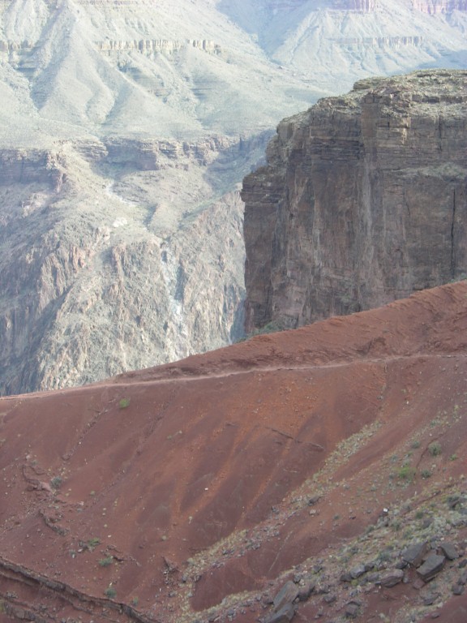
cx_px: 234
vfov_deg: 27.8
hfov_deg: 21.0
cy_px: 312
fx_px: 1259
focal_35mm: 70
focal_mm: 17.8
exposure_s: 1/102
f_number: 3.7
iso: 50
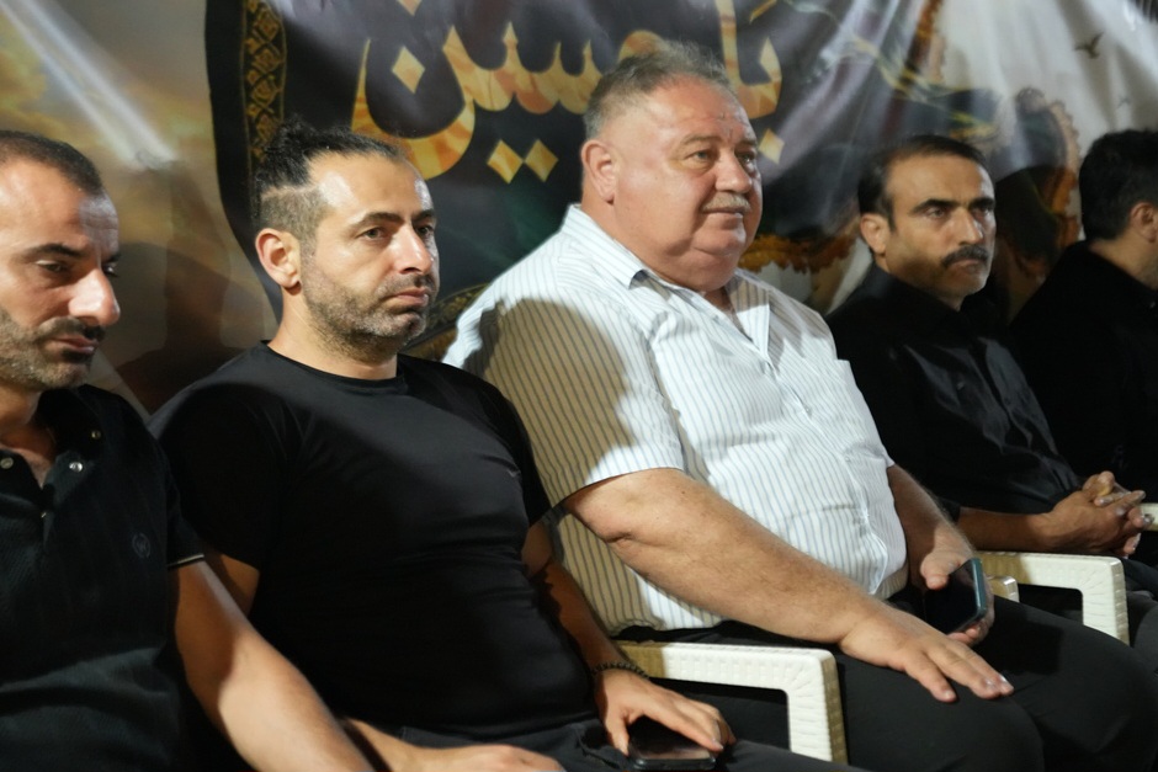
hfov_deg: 28.8
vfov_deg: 19.5
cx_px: 579
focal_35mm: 70
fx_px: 2252
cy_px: 386
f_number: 2.8
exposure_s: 1/125
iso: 10000
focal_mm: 70
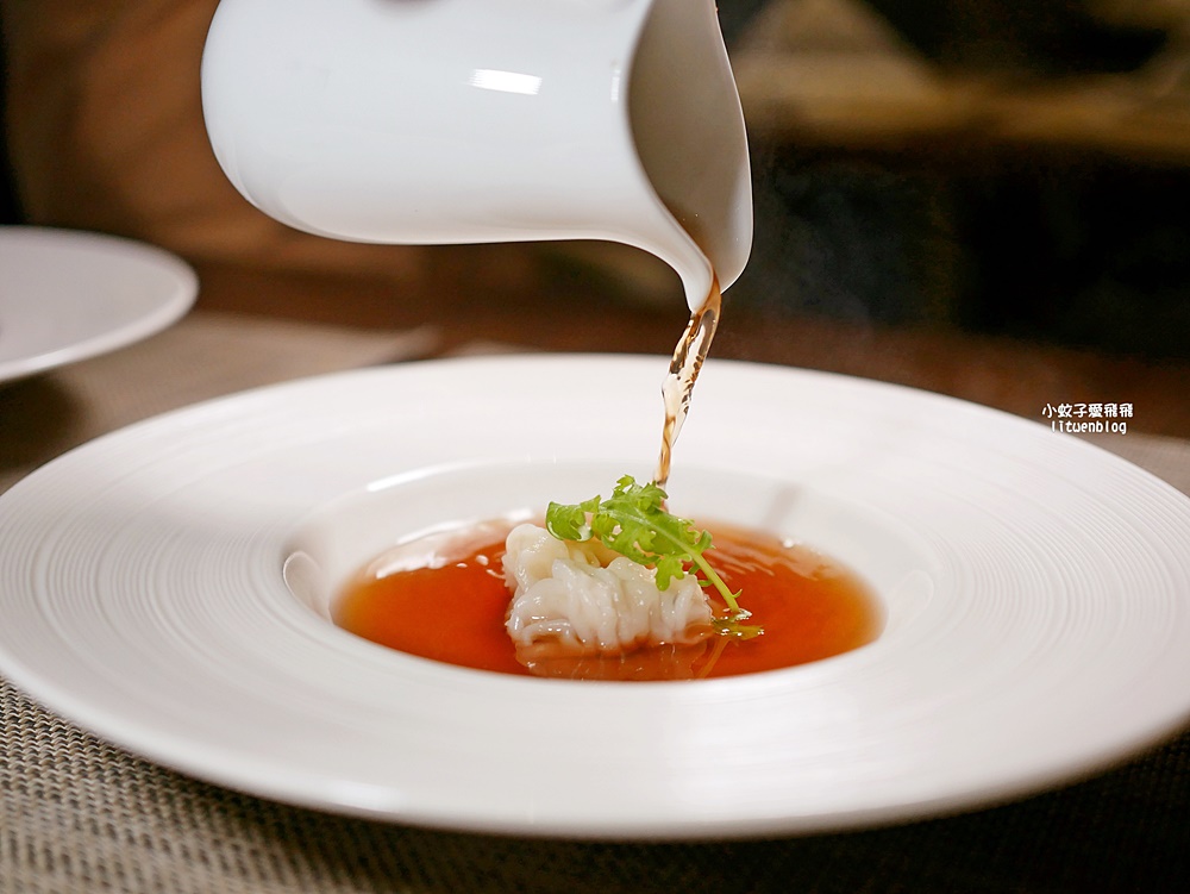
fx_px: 1720
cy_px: 447
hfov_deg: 38.2
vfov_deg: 29.1
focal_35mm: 50
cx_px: 595
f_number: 1.8
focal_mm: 25
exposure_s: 1/500
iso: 400
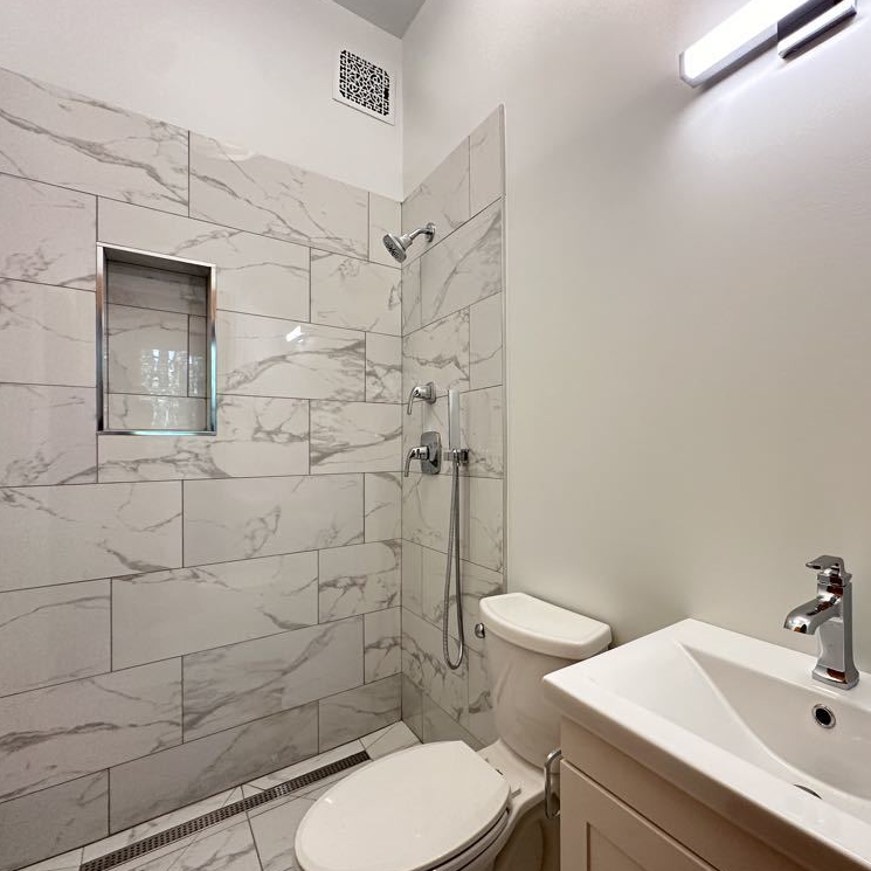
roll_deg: +0.2
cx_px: 562
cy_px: 444
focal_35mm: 17
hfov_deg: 81.8
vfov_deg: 84.0
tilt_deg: +1.8
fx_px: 484
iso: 250
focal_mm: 2.22
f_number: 2.2
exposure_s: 1/120
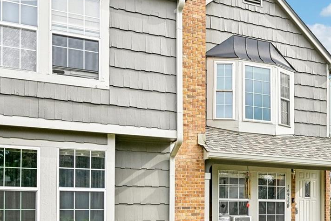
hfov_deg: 41.1
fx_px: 424
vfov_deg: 29.1
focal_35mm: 46
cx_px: 257
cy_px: 94
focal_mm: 20.5
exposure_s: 1/125
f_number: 9
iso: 64
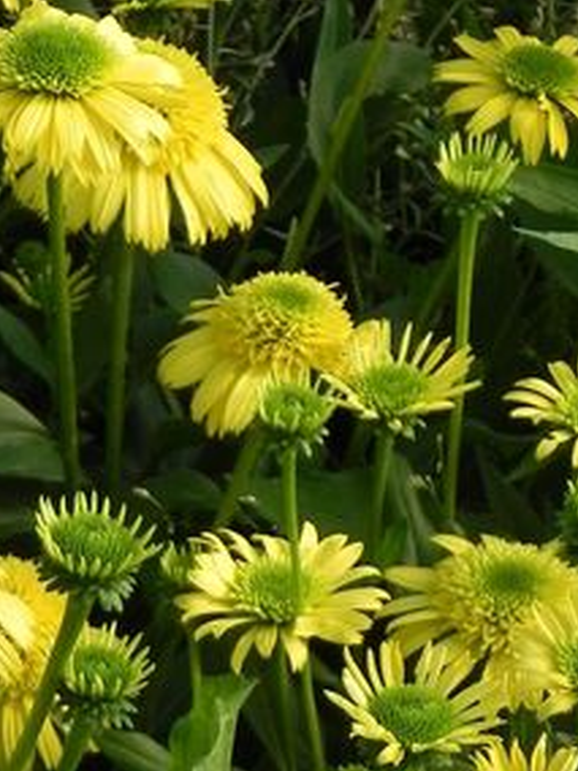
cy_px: 817
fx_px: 4141
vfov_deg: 10.5
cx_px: -81
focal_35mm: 186
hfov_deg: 7.9
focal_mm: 11.8
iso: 160
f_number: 4
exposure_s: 1/640
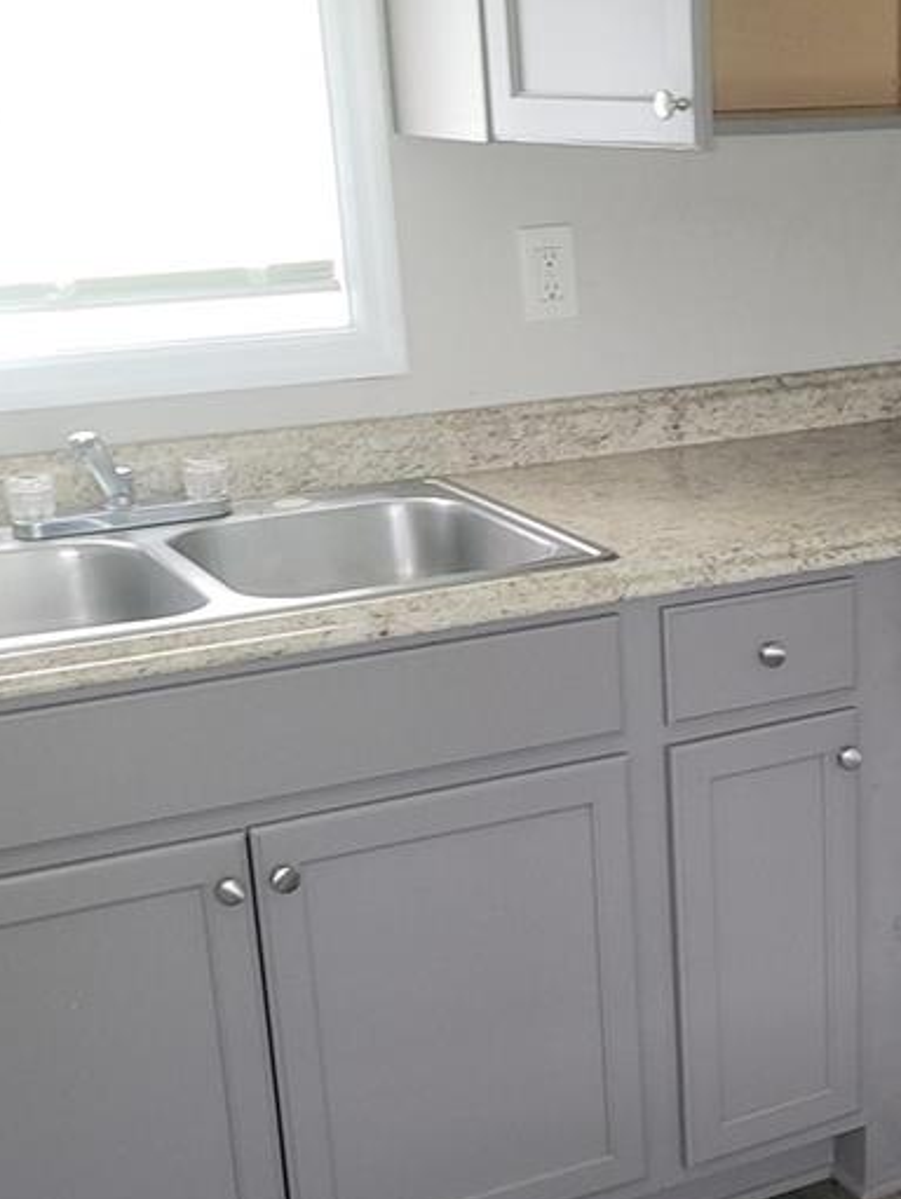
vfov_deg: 31.4
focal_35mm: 61
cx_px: 849
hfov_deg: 23.3
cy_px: 802
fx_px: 2114
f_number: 1.8
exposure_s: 1/24
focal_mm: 5.4
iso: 100
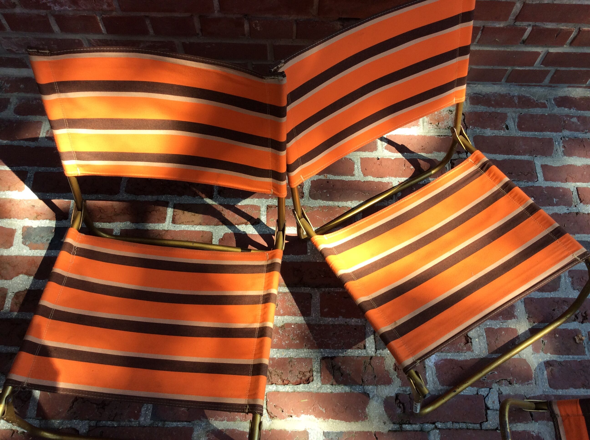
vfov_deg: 44.1
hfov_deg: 56.9
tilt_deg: -65.9
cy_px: 220
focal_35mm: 32
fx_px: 545
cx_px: 295
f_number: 2.4
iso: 32
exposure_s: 1/184
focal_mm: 3.3
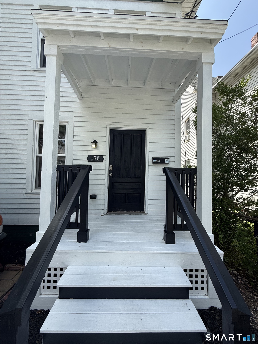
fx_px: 139
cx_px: 129
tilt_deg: +1.8
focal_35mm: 14
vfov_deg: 102.1
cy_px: 172
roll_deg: -1.7
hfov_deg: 85.7
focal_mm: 2.22
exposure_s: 1/717
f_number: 2.2
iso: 64
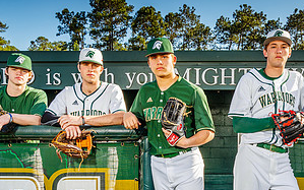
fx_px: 423
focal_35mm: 51
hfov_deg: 39.1
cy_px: 160
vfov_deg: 24.8
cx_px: 203
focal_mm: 24
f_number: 10
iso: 100
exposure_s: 1/125
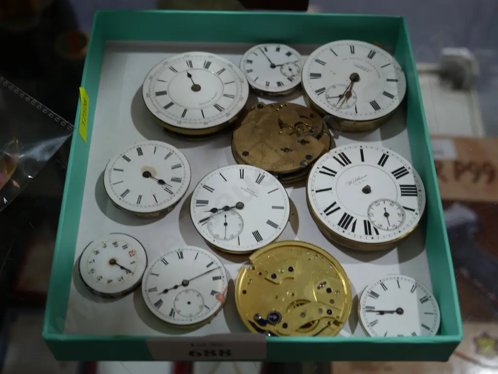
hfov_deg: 39.6
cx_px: 249
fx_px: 691
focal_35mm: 48
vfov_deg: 30.3
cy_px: 187
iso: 200
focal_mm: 24
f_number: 5.2
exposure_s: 1/60
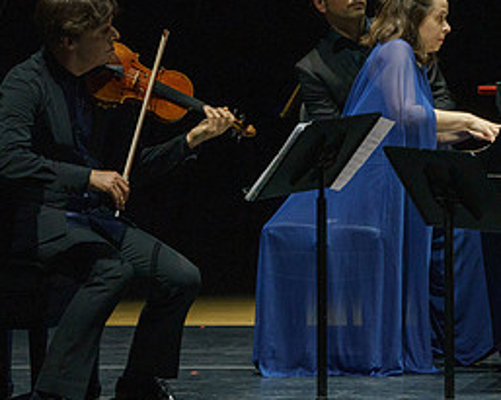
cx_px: 390
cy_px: 85
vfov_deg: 2.5
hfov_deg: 3.1
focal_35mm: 624
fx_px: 9242
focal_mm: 294
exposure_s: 1/250
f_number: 9
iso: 4000
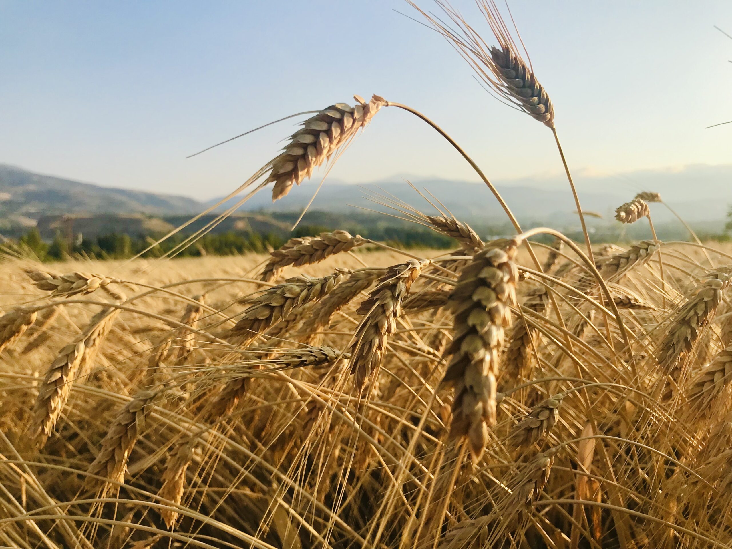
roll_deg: +1.3
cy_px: 274
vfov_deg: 49.7
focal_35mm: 28
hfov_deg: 63.4
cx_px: 366
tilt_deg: -2.6
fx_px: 592
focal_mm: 3.99
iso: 20
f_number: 1.8
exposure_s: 1/1916
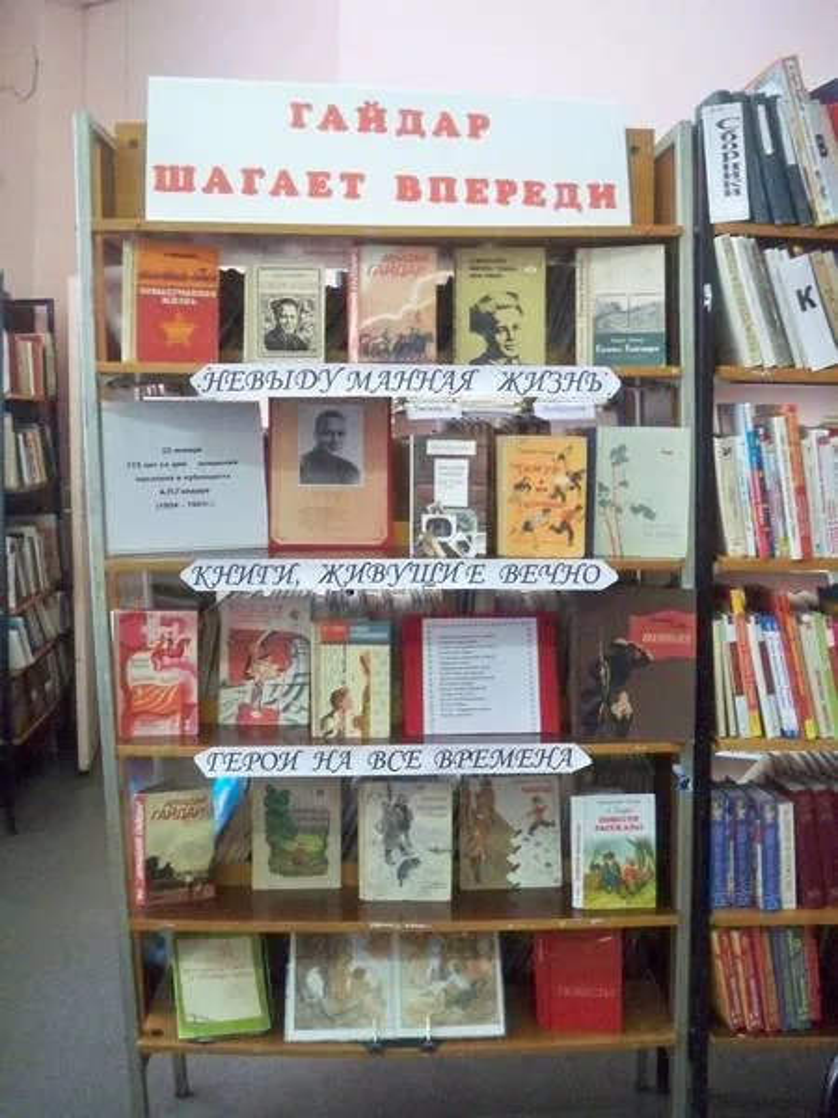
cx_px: 419
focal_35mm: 35
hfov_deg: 40.7
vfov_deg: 52.6
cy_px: 559
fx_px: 1130
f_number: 3.1
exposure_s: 1/60
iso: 1250
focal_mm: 6.3
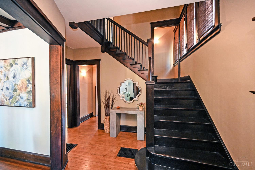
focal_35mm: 14
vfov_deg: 81.2
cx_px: 128
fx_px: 99
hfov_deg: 104.3
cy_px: 85
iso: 3600
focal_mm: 14
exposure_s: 1/60
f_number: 4
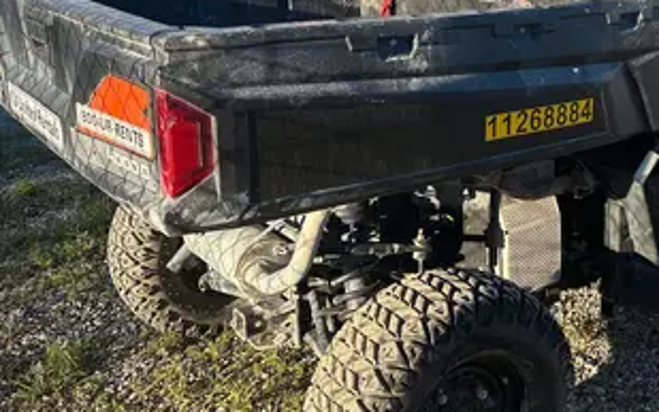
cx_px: 557
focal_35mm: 49
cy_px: 106
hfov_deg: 39.0
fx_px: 880
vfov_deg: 26.0
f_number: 1.6
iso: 50
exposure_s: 1/684
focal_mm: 5.96
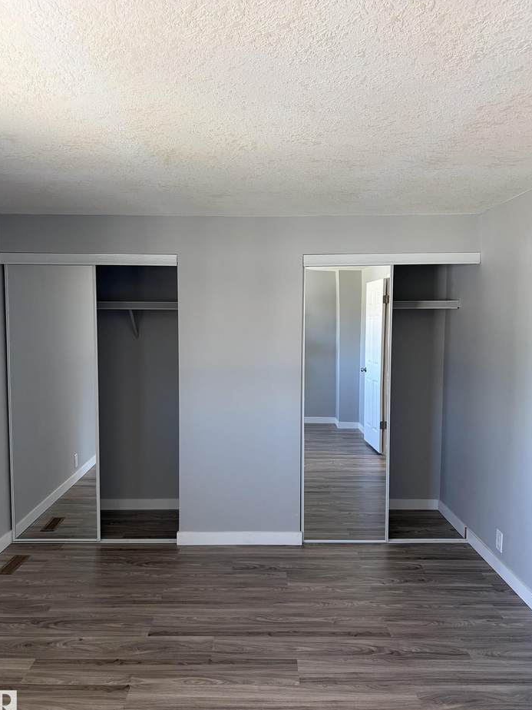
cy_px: 365
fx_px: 553
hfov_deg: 51.4
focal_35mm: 27
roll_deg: +0.7
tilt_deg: -3.3
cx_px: 261
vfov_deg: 65.3
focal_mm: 5.96
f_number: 1.6
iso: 125
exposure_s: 1/62
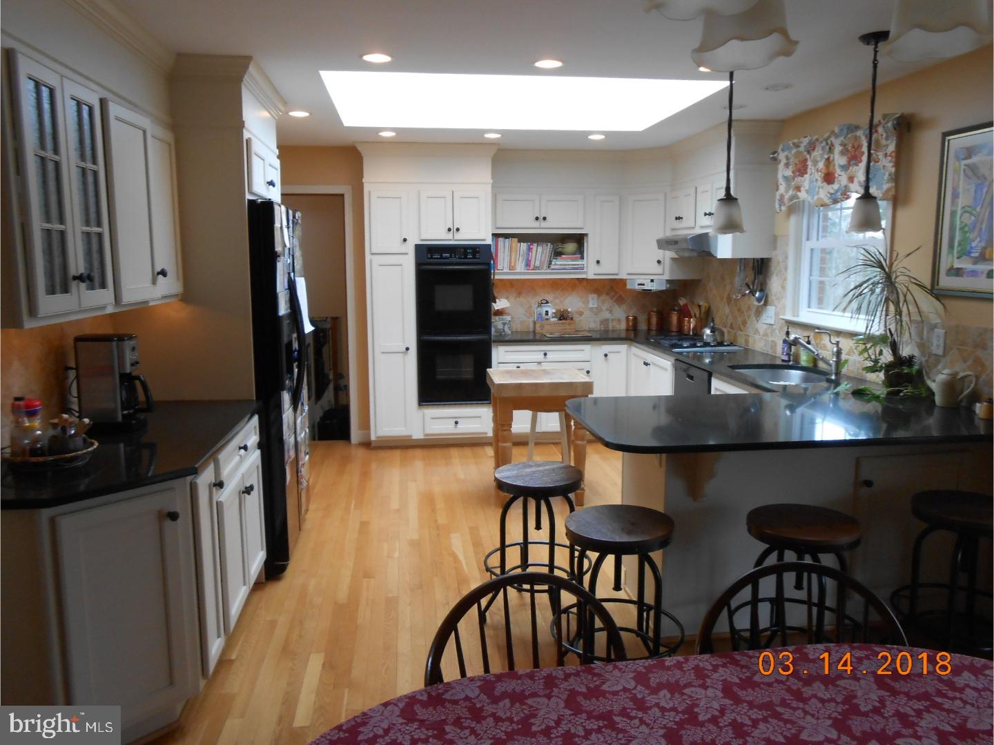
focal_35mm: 26
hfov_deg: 67.3
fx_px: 747
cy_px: 372
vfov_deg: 53.1
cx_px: 497
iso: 200
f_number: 3.5
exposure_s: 1/30
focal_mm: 4.6
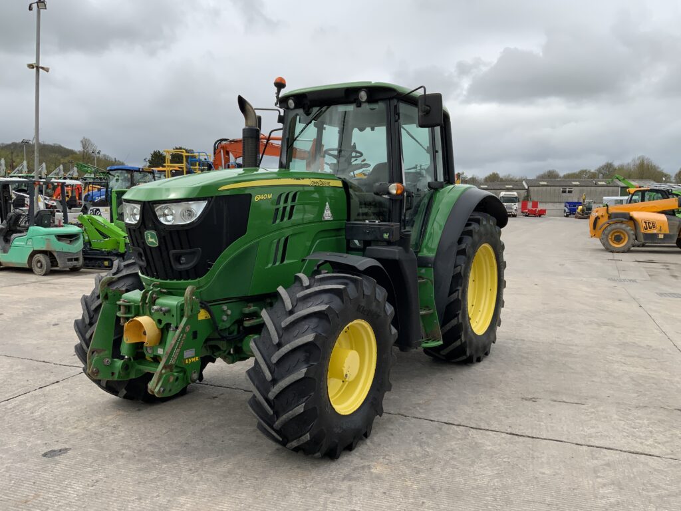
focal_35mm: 29
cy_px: 256
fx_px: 571
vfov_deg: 48.2
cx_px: 340
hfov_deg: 61.7
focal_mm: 3
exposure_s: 1/1786
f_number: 1.8
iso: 16
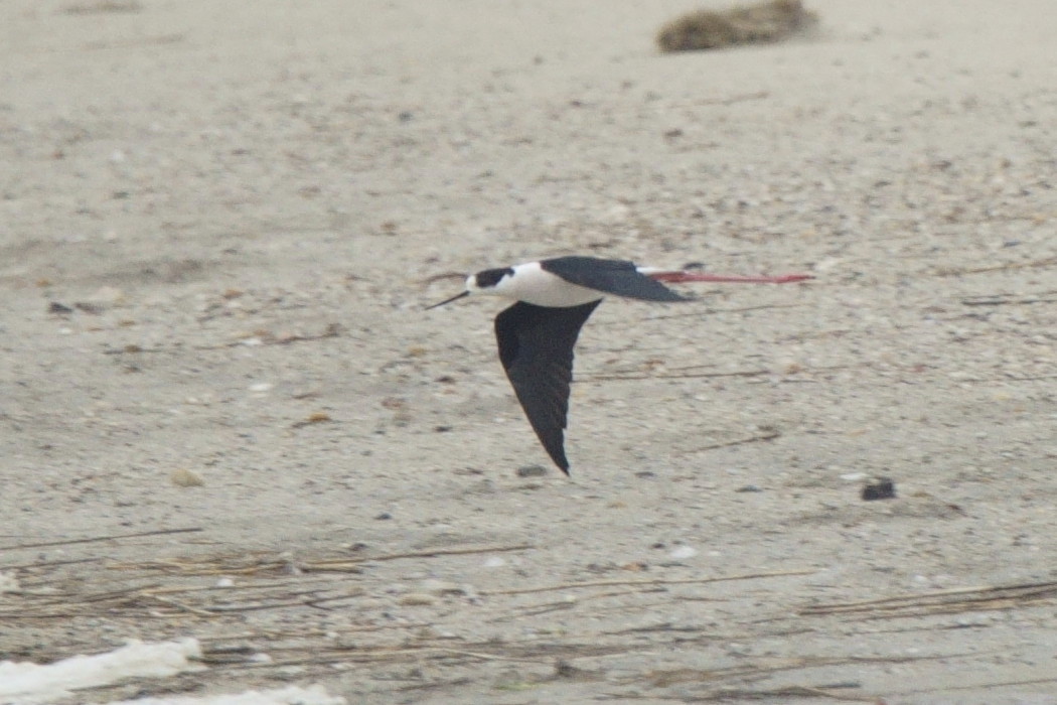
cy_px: 352
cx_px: 528
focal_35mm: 600
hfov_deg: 3.4
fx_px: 17615
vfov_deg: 2.3
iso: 1000
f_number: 6.3
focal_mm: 600
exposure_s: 1/1000
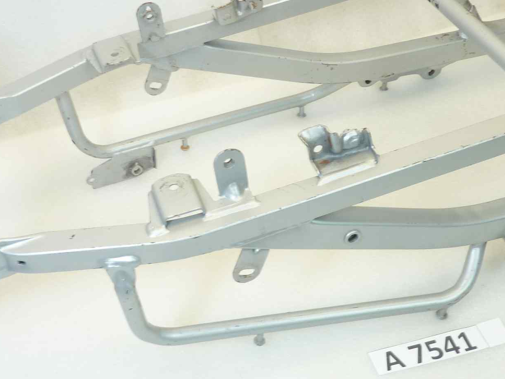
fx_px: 759
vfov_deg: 28.0
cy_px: 170
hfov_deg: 36.8
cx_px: 264
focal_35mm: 52
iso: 80
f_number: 3.3
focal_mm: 4.1
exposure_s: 1/25
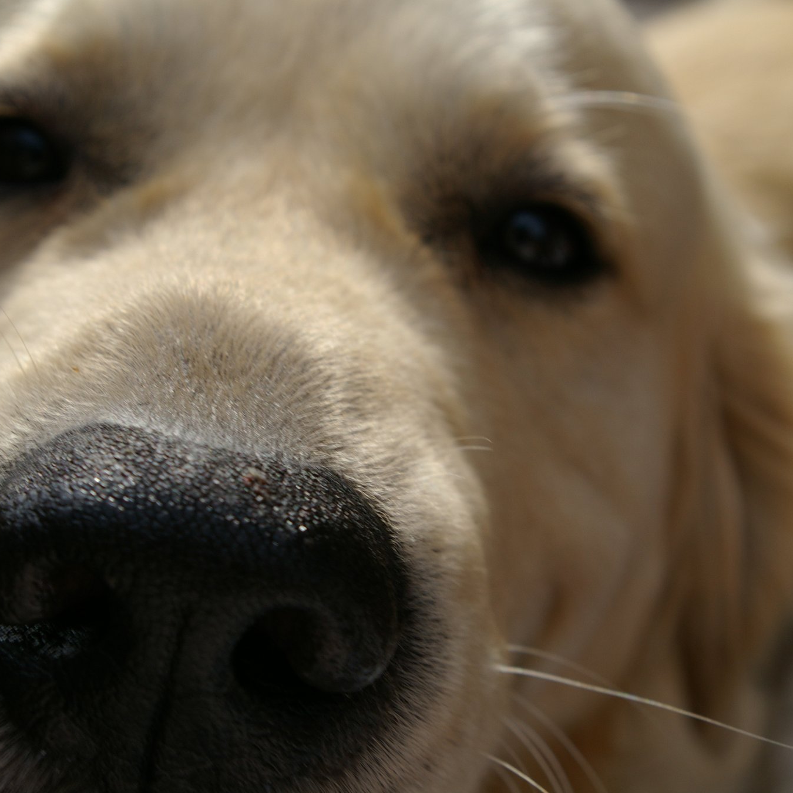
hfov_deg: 25.4
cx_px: 301
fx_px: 1753
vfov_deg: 25.5
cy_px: 396
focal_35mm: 68
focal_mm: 35
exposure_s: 1/125
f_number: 8
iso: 200
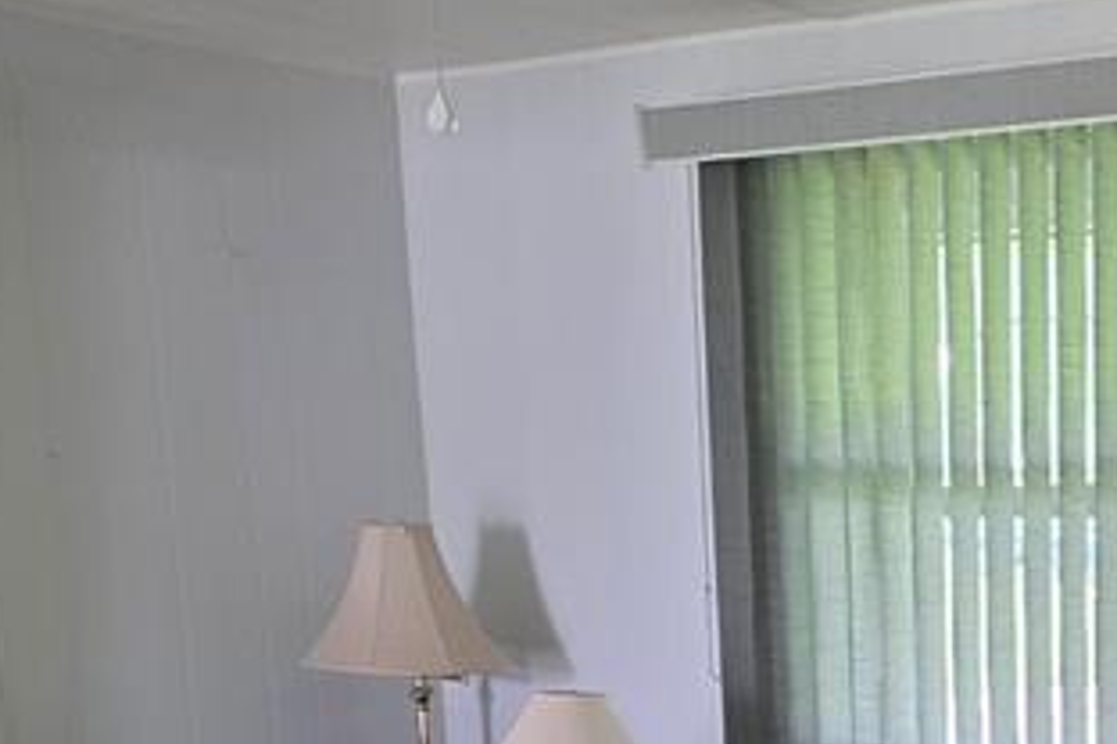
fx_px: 2854
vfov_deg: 12.9
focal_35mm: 92
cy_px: 1488
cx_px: 1242
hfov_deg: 21.0
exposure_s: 1/120
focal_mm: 6.25
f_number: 1.7
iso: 200
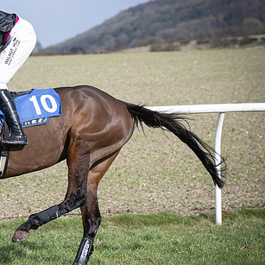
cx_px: -16
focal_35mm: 262
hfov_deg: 6.7
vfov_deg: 6.7
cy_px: 156
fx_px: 2269
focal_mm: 94
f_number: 4
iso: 200
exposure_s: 1/2000
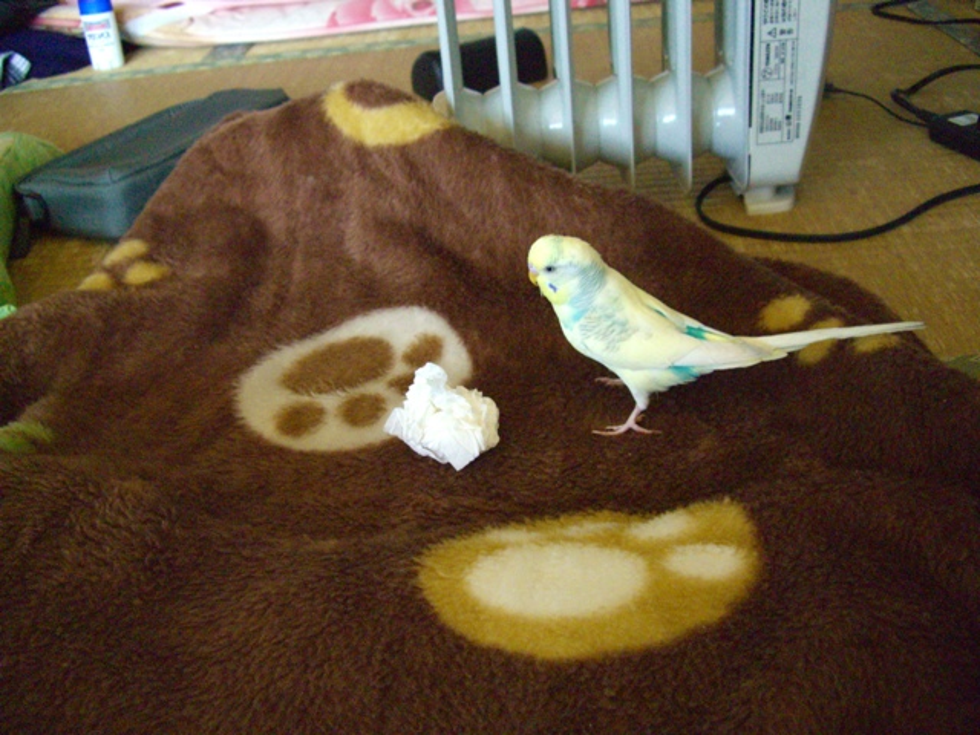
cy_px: 368
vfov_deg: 37.7
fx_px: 1076
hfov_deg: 49.0
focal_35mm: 38
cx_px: 490
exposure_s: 1/125
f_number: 2.8
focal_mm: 7.9
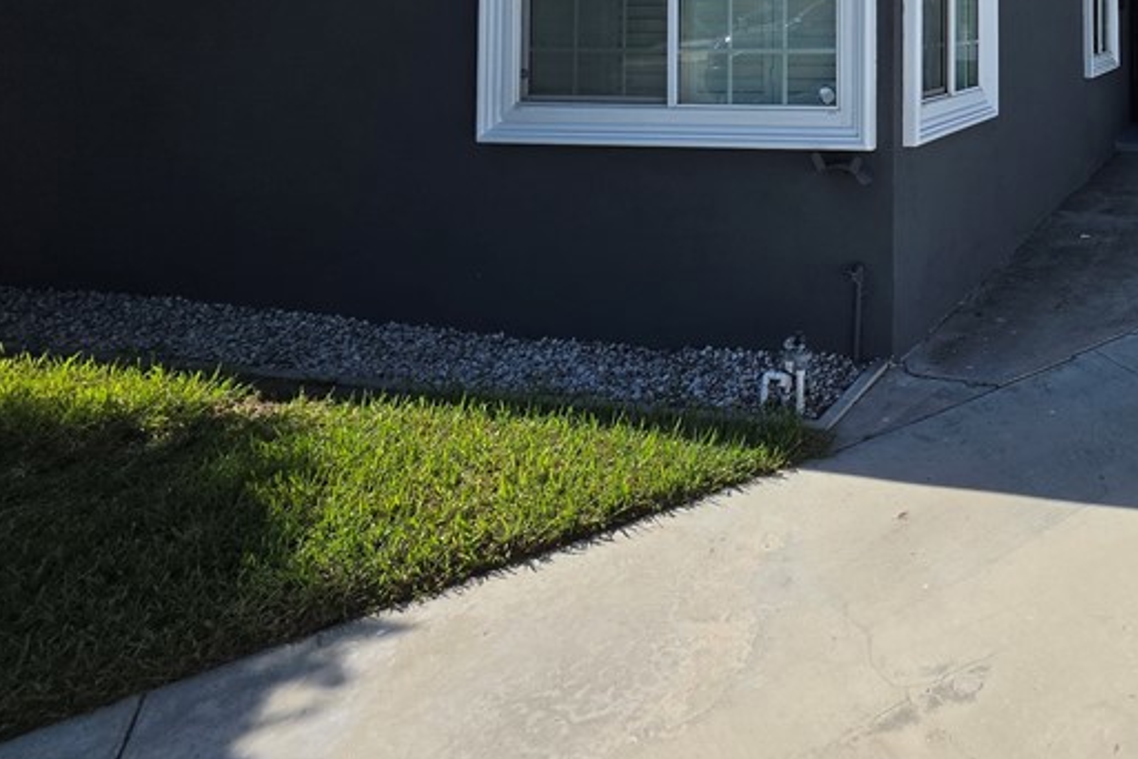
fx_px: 853
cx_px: 1087
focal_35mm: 27
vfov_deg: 41.0
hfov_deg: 55.3
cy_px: -20
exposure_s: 1/2327
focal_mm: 2.2
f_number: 1.9
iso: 32
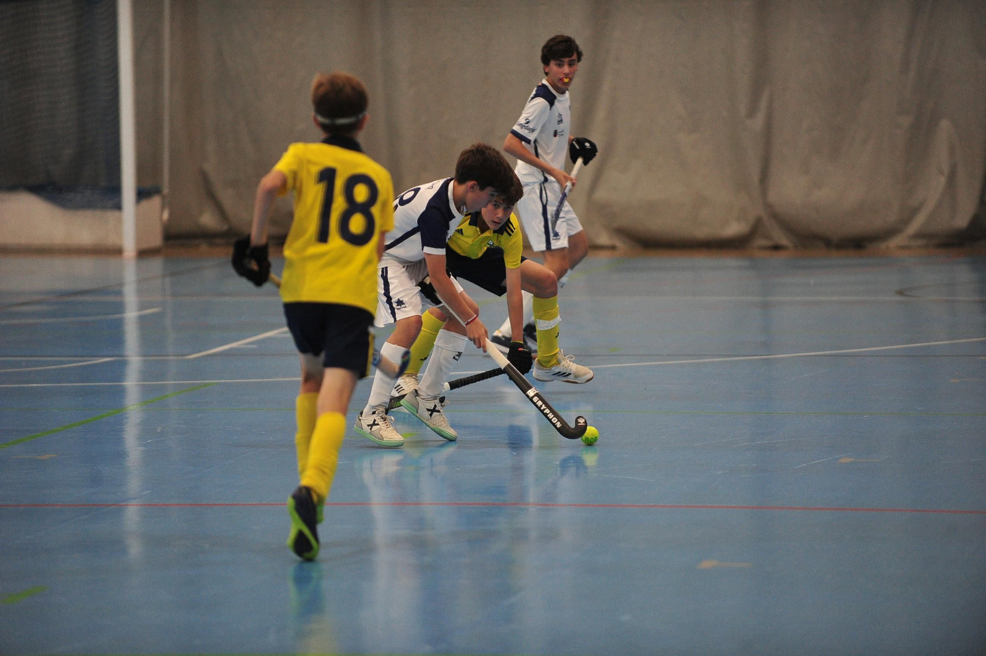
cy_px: 328
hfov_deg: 10.3
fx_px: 5475
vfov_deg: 6.9
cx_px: 493
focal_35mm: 200
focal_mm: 200
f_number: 2.8
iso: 3200
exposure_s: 1/640
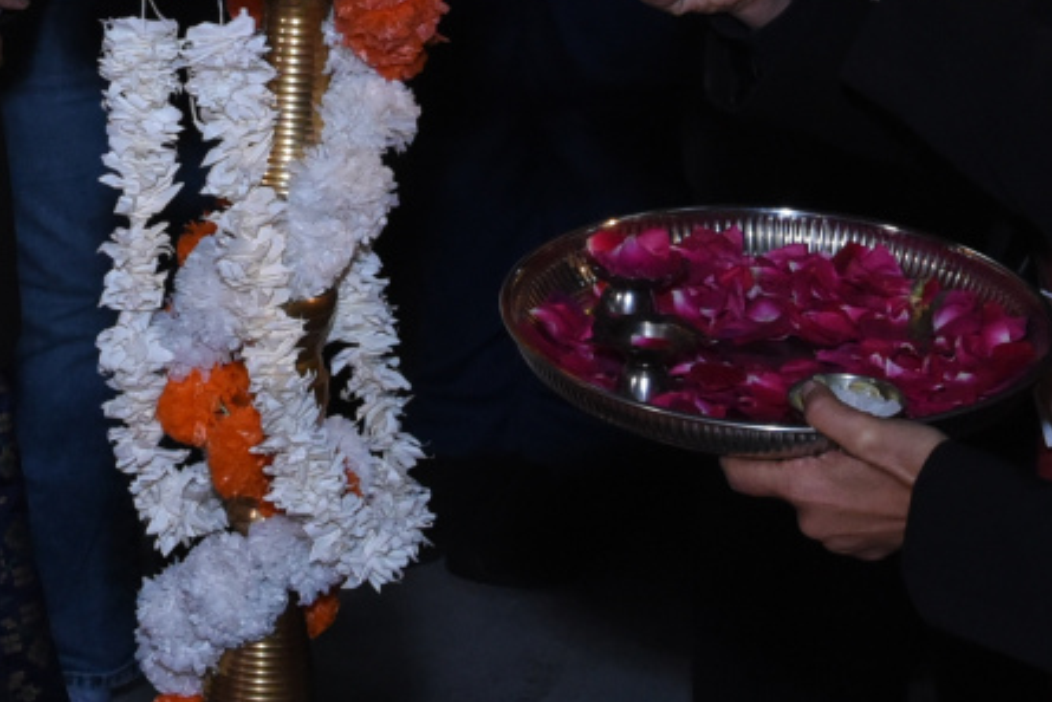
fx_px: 5671
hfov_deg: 10.5
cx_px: 104
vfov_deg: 7.0
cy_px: -168
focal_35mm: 194
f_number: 11
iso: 2500
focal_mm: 48
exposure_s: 1/200
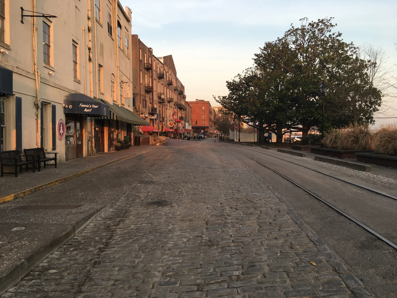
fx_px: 333
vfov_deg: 48.2
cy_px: 149
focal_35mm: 29
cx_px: 198
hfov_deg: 61.7
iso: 25
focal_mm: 4.15
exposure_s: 1/130
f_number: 2.2
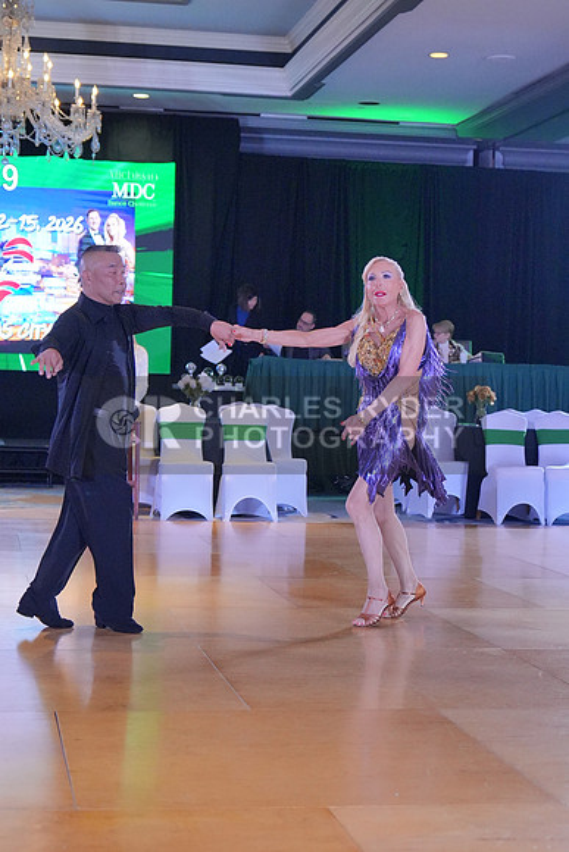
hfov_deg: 19.7
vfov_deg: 29.2
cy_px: 426
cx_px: 284
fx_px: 1635
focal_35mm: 69
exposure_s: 1/640
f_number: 3.2
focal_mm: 46
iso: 5000
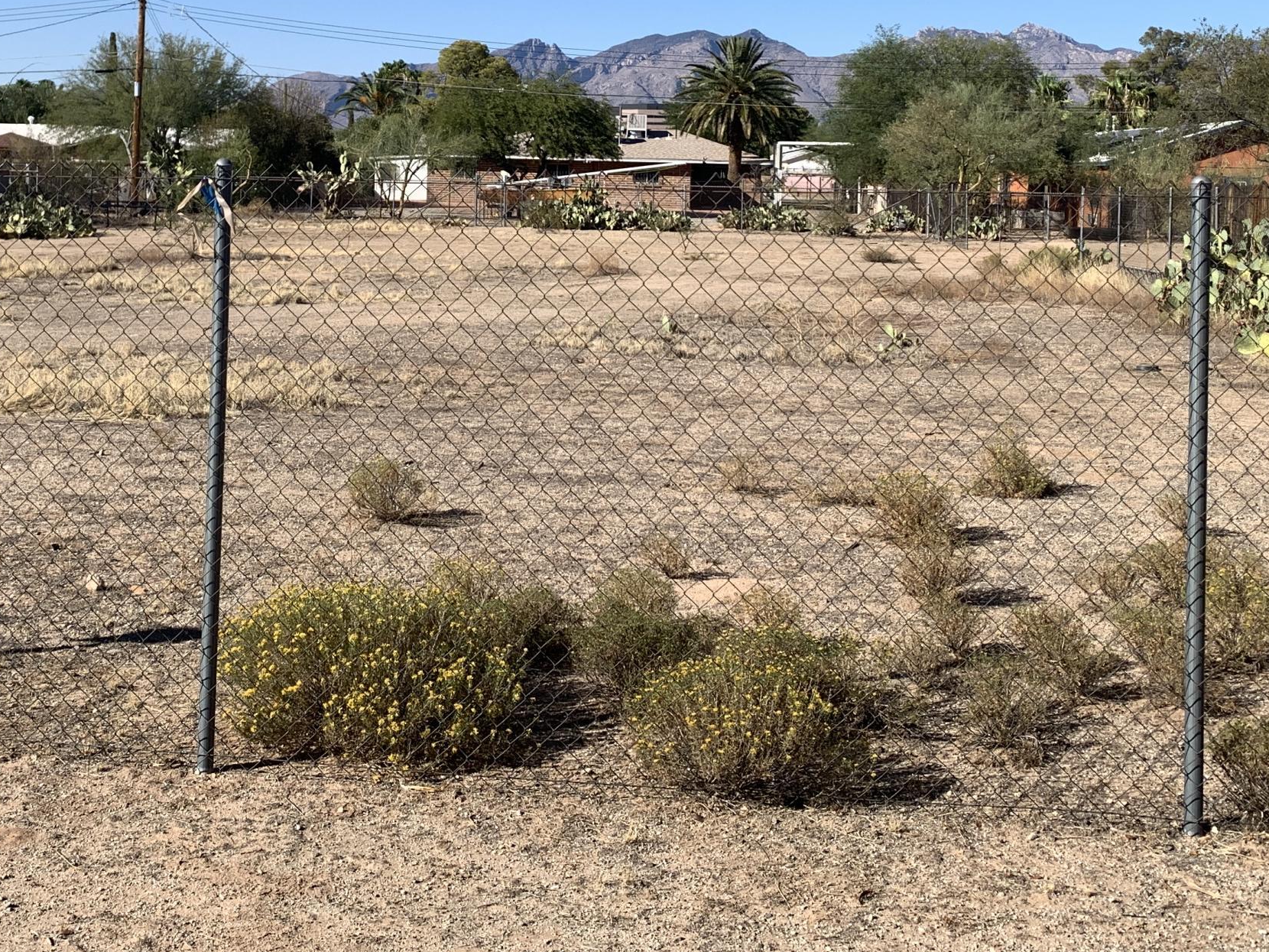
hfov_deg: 40.1
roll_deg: -1.0
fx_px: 1723
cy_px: 171
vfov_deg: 30.0
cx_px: 463
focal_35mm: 47
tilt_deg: +0.3
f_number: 1.8
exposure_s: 1/2681
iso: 25
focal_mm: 4.25
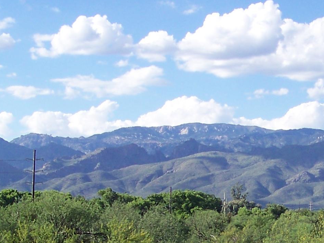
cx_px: 286
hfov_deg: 17.0
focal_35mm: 114
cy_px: 265
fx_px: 1067
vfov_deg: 12.8
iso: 64
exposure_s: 1/640
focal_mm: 5.85
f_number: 2.8
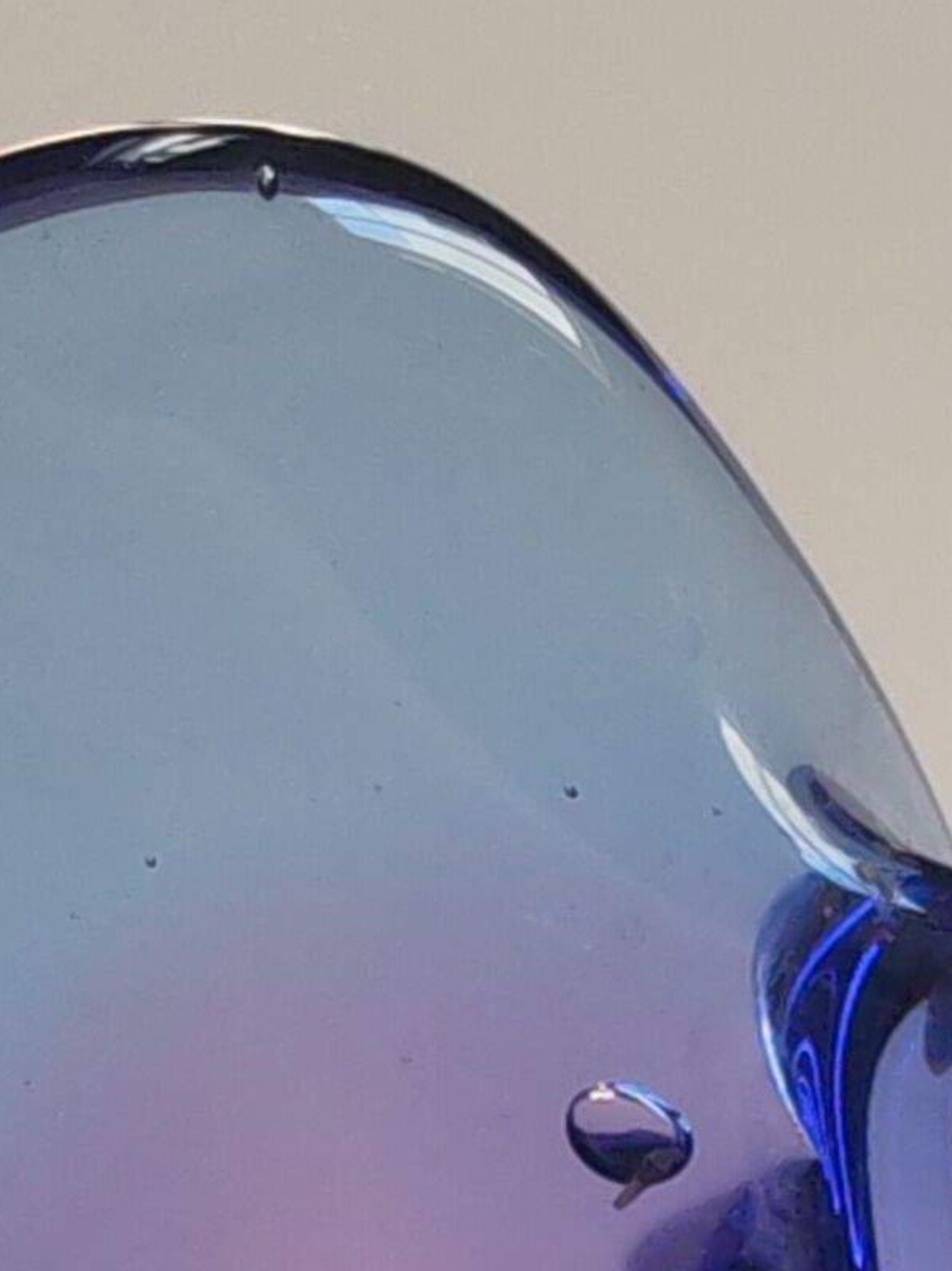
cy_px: 1678
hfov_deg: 7.4
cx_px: 637
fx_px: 7336
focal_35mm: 200
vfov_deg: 9.7
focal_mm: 5.53
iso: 50
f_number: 1.8
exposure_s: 1/180
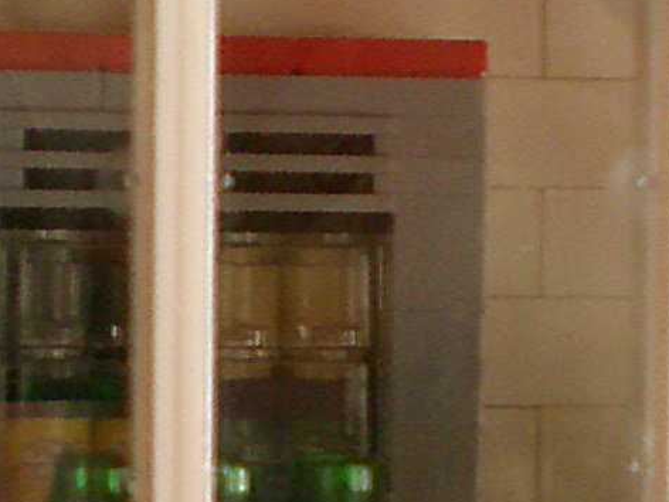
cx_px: 405
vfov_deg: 9.0
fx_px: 3189
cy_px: 398
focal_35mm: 165
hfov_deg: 12.0
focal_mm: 6.3
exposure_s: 1/10
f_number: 3.1
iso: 200
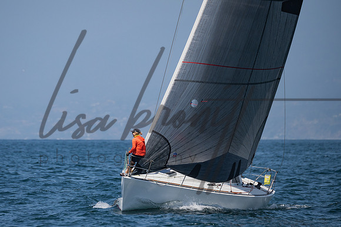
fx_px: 5115
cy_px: 114
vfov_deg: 2.5
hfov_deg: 3.8
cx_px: 114
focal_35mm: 540
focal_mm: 400
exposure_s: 1/2000
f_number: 6.3
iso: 250
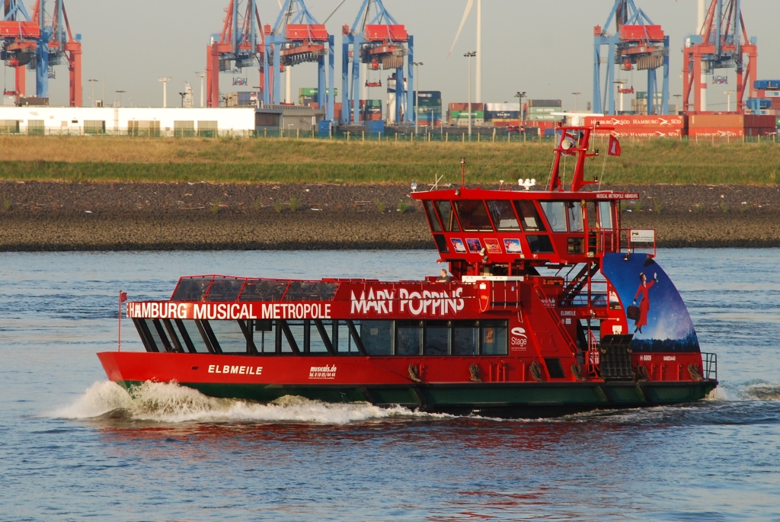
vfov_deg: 6.8
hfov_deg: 10.1
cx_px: 390
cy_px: 261
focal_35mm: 202
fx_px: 4392
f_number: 8
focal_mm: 135
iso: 200
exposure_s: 1/125
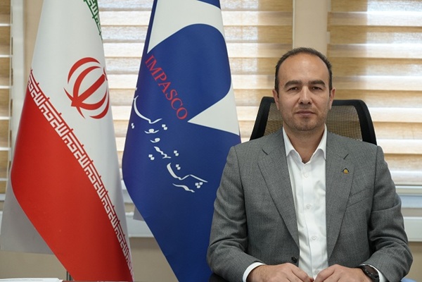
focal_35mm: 65
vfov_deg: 20.9
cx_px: 211
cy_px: 141
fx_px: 762
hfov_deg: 31.0
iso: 1000
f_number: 4
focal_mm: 65
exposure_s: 1/160
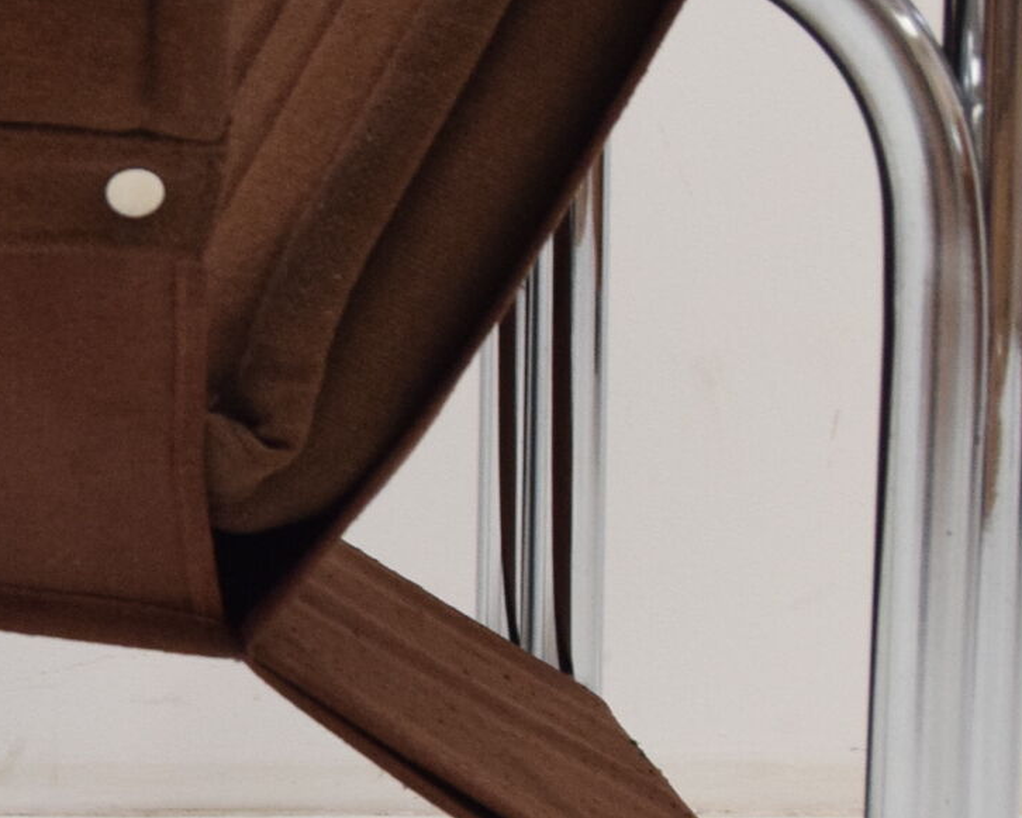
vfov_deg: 8.6
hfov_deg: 10.6
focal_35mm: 180
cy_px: 639
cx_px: -186
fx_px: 5443
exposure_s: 1/160
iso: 1600
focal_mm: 31
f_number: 6.3
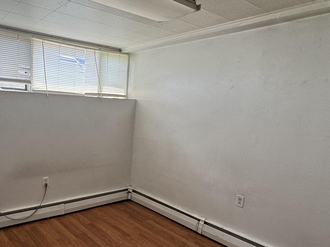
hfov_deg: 61.8
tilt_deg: -10.3
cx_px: 108
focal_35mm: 28
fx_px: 267
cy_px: 147
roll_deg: -3.2
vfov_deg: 49.5
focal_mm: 2.22
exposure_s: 1/99
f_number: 2.2
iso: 80
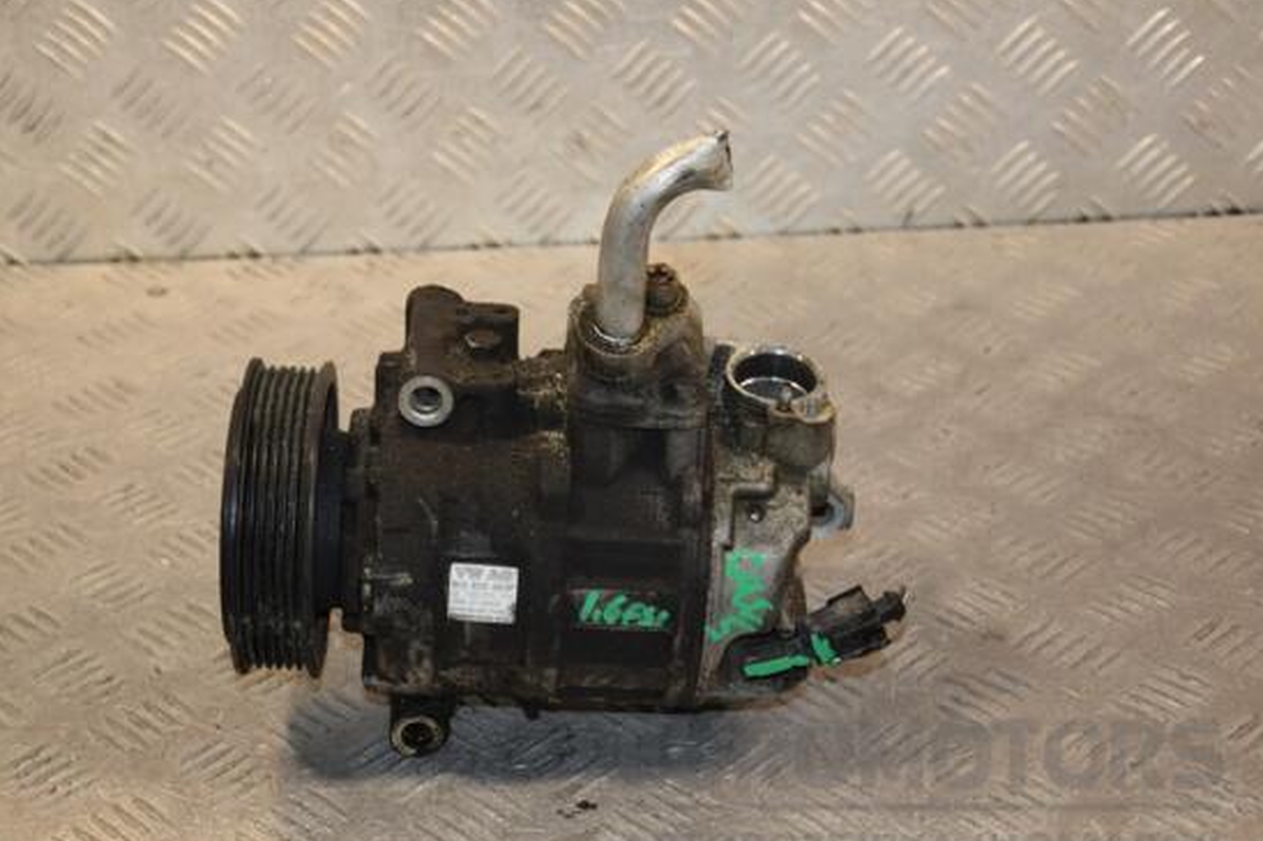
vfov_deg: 19.7
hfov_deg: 29.2
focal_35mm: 69
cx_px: 576
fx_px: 2420
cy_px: 447
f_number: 5.6
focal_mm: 42
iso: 800
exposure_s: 1/200
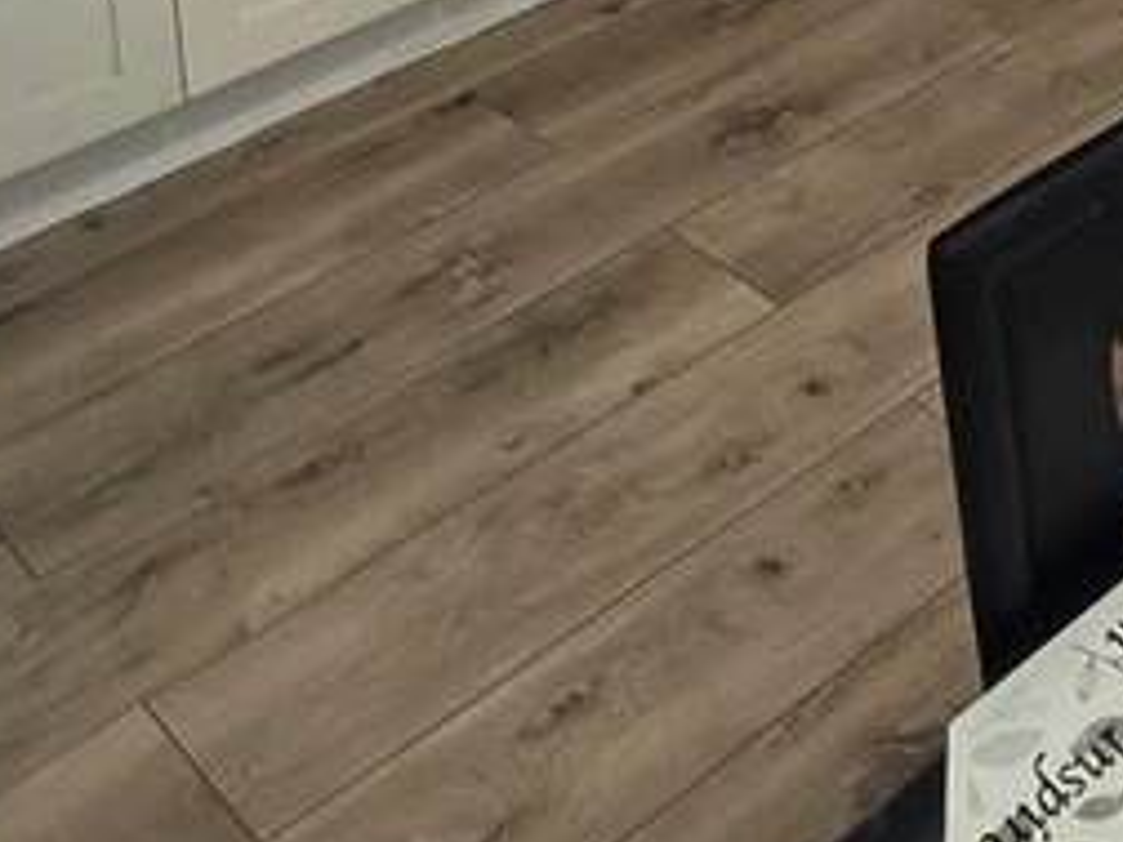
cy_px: -673
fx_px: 2141
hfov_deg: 27.9
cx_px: 1083
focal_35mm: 66
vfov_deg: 17.8
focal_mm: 2.2
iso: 200
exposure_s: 1/120
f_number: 1.9
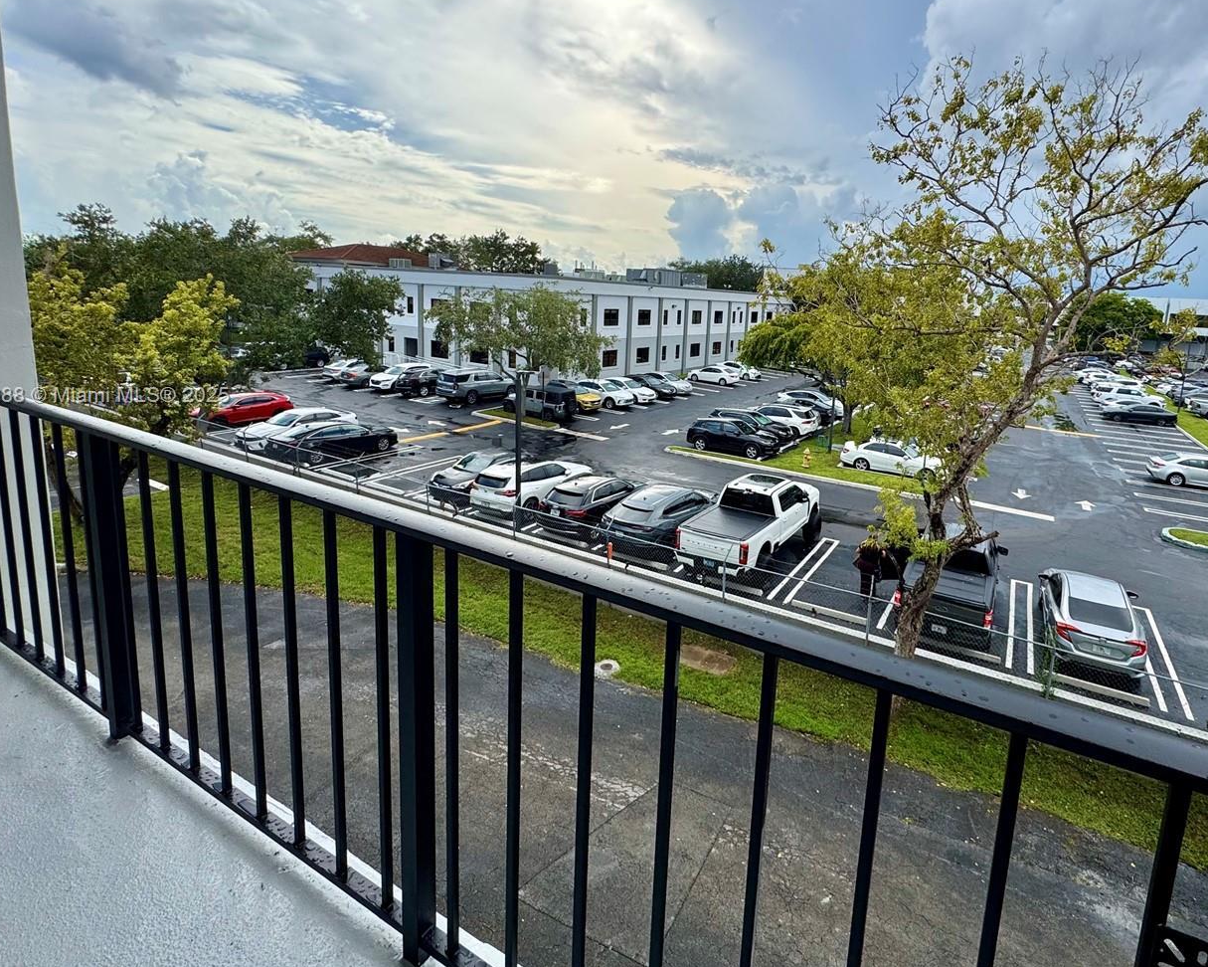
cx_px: 707
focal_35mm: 18
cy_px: 397
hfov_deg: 85.6
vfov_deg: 73.2
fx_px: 644
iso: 40
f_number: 2.2
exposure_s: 1/1006
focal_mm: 2.22
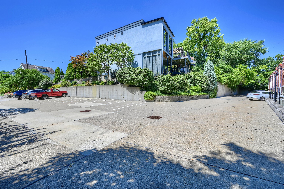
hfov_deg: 104.3
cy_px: 94
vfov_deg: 81.2
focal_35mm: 14
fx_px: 110
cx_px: 142
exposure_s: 1/100
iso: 100
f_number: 10
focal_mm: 14
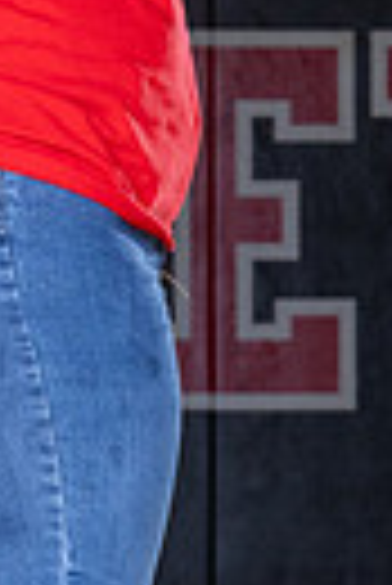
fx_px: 7069
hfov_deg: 3.2
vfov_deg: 4.7
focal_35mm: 434
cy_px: -298
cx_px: 51
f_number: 7.1
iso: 400
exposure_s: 1/100
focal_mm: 79
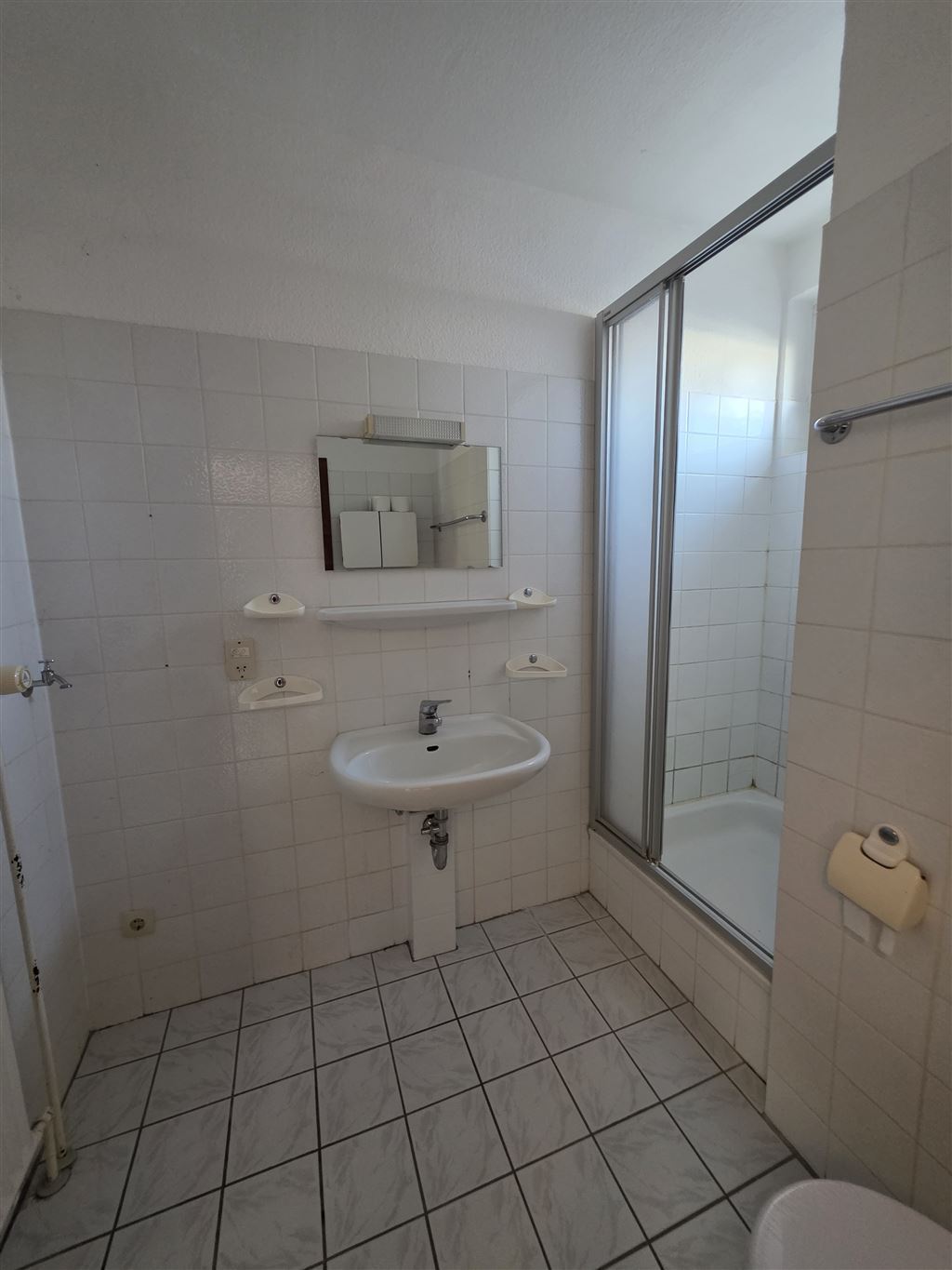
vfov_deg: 106.2
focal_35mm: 13
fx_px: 477
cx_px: 476
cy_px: 635
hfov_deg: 89.9
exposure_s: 1/50
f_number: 1.9
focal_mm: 2.2
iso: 500
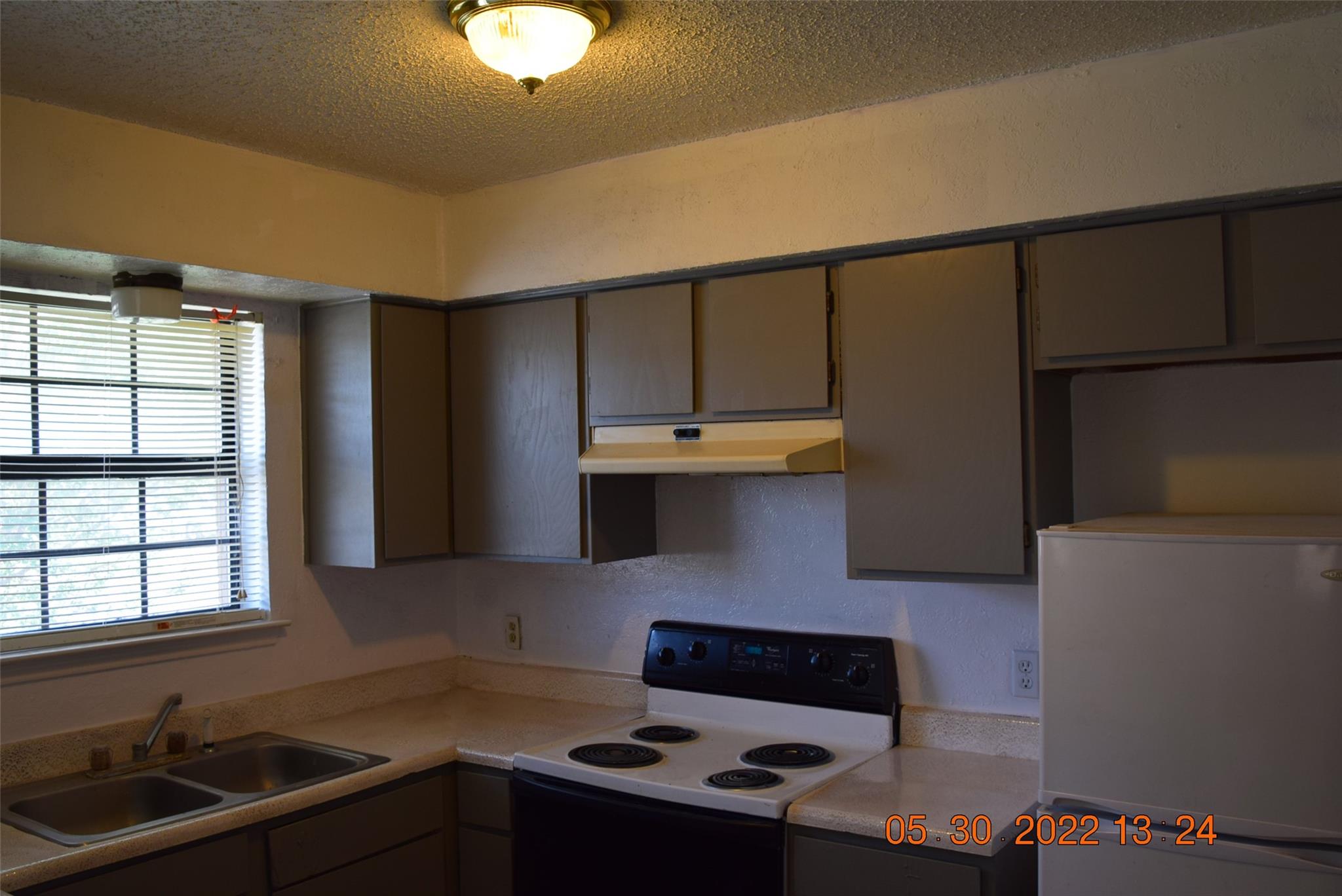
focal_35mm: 32
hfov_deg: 59.5
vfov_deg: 41.8
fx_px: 1175
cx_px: 671
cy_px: 448
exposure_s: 1/25
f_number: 7.1
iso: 400
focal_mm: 21
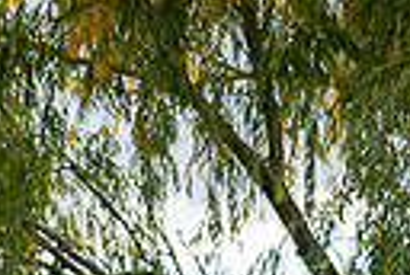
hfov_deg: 5.6
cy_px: 611
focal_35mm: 368
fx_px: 4201
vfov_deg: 3.7
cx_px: -19
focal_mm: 80
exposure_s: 1/3200
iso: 1250
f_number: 4.5
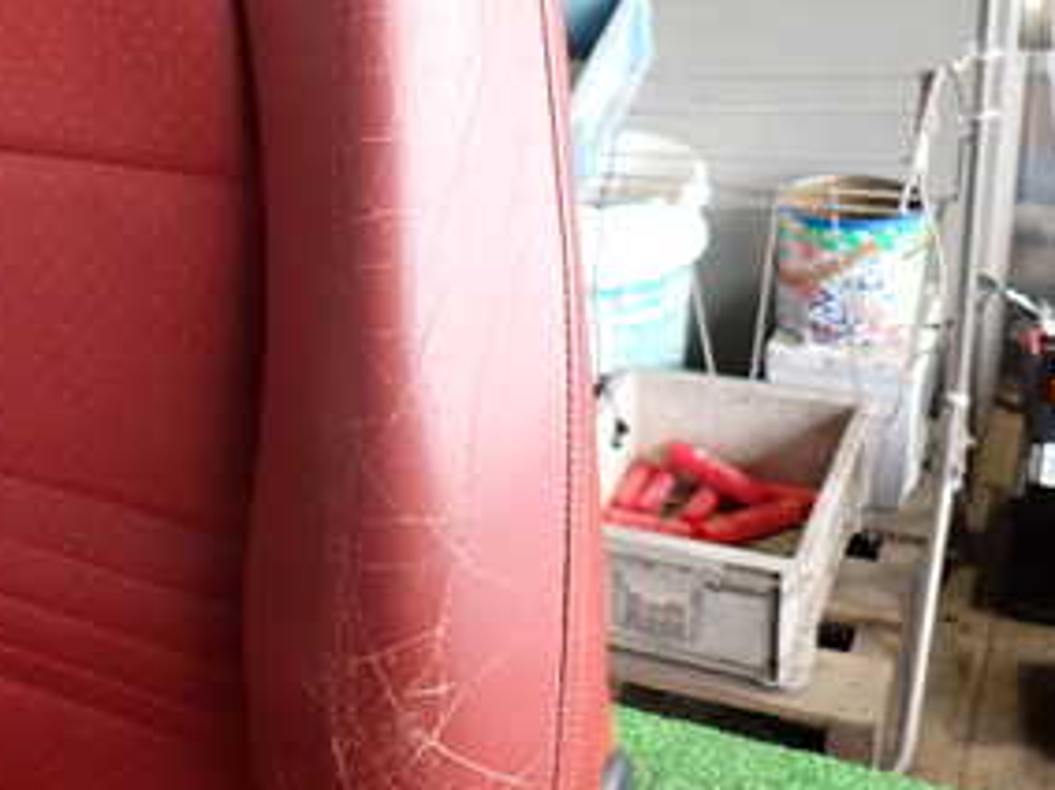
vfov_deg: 27.3
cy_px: 238
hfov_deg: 33.7
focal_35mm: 53
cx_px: 48
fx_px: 1615
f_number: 2
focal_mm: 4.5
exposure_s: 1/50
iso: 200
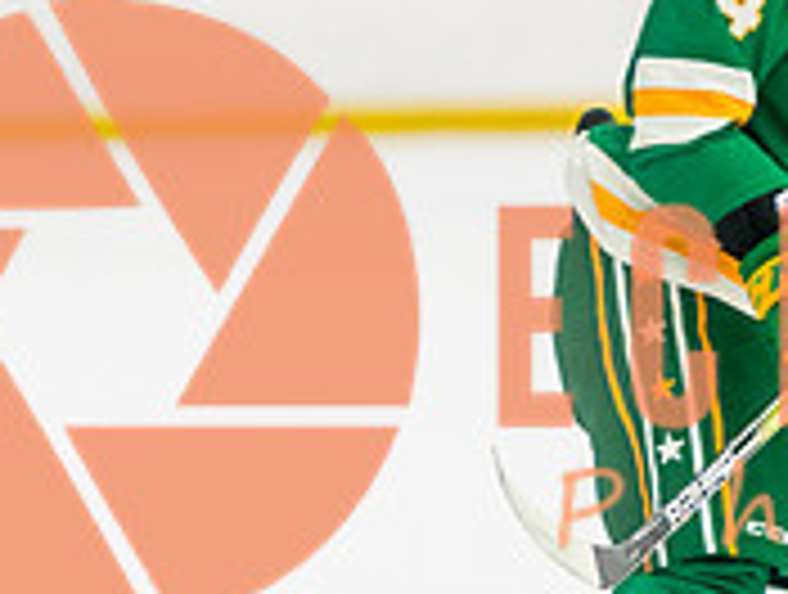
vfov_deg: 2.2
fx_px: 15831
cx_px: 858
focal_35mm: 694
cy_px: 258
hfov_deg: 2.8
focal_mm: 175
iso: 3200
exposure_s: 1/800
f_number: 2.8
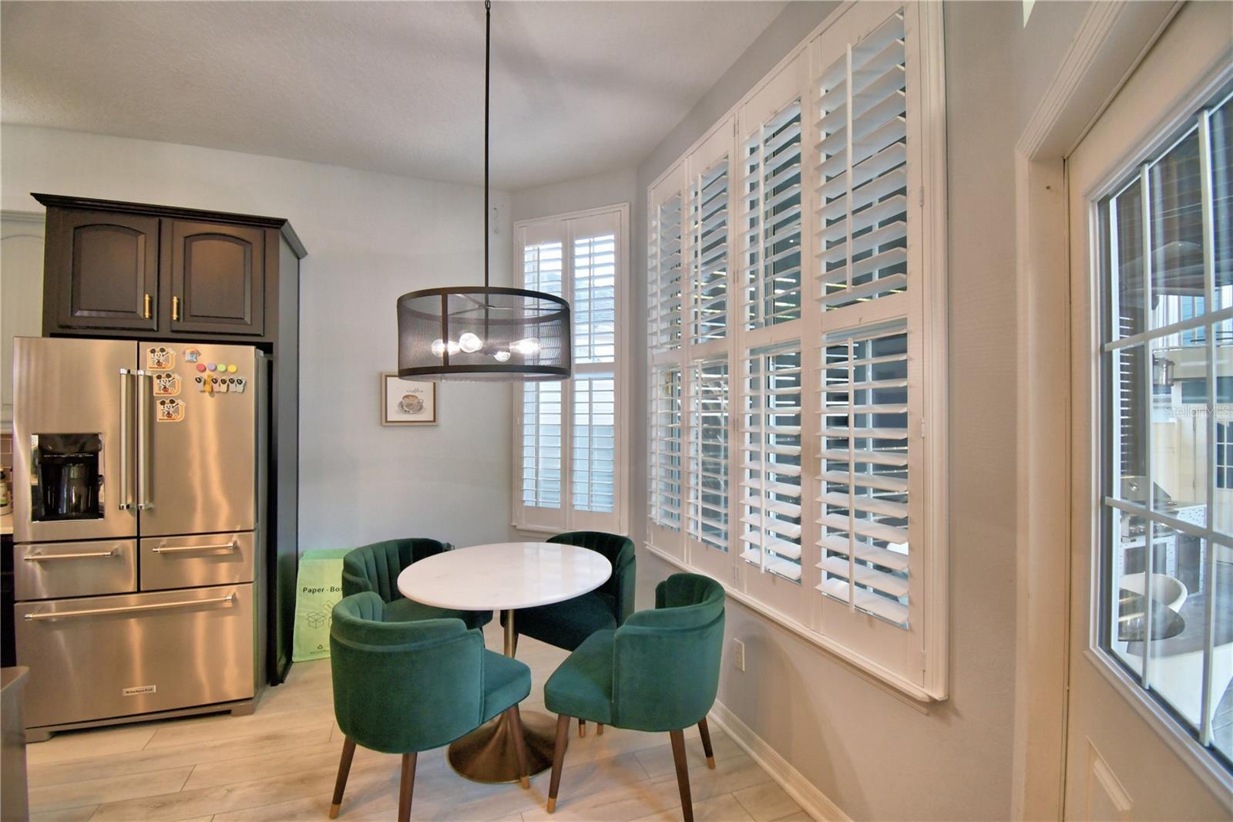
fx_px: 514
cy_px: 411
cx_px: 616
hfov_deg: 100.4
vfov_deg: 77.3
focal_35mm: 15
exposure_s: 1/80
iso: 400
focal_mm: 10
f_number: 4.5
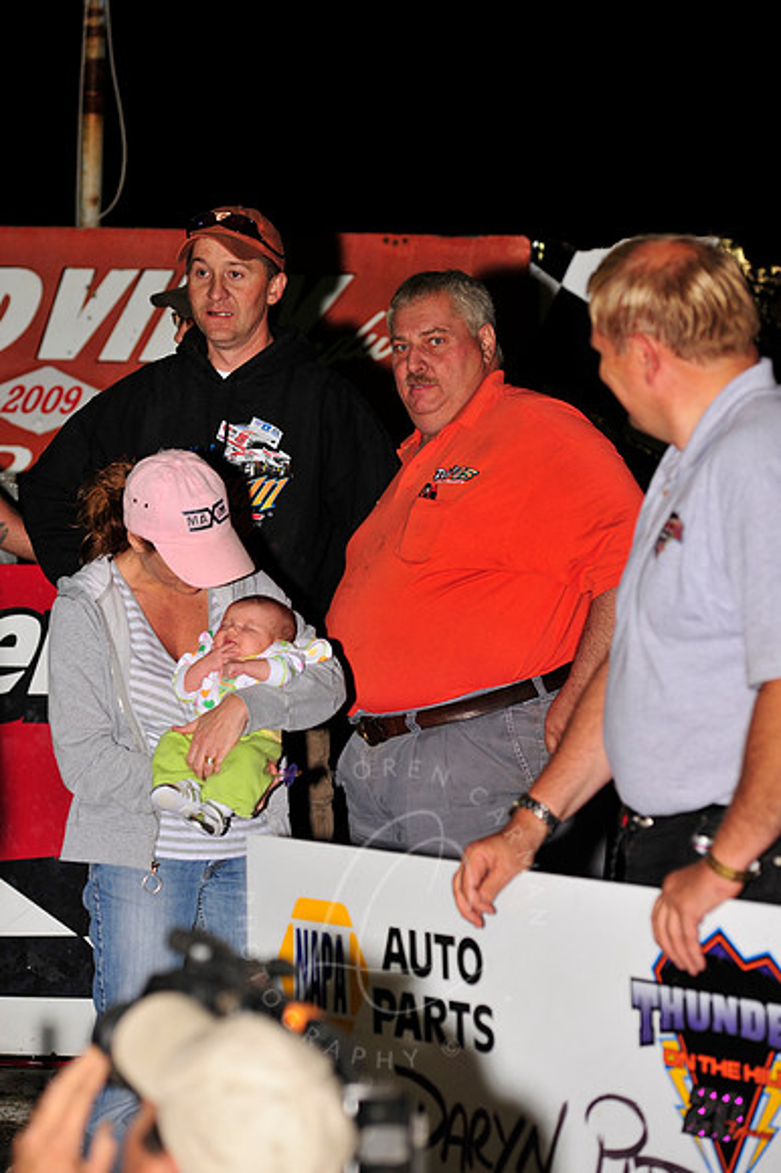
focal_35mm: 155
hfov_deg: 8.8
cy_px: 586
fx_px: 5050
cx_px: 390
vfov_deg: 13.3
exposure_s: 1/250
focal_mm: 155
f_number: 5.6
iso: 500
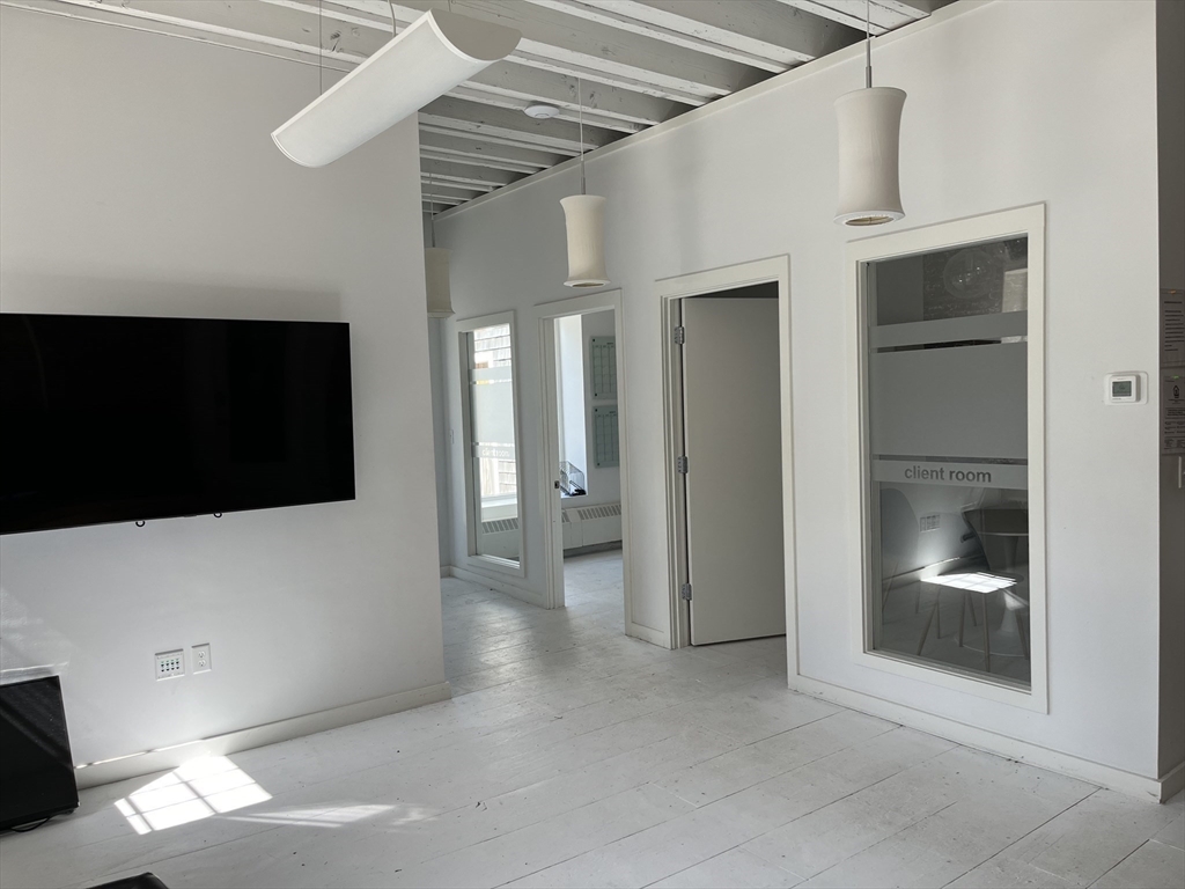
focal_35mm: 26
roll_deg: +3.1
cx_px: 592
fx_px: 890
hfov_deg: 67.3
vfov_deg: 53.1
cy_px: 444
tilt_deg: -4.2
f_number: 1.6
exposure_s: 1/368
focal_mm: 5.1
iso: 50
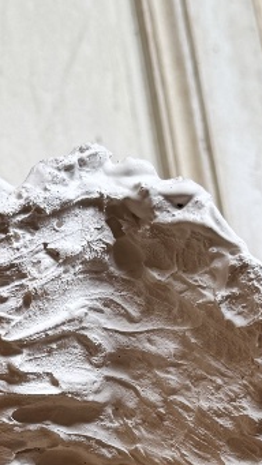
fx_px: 1135
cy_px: 477
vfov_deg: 22.2
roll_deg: +6.8
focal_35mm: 92
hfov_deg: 13.1
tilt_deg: +13.5
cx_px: 89
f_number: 1.78
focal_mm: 6.76
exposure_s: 1/171
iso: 64
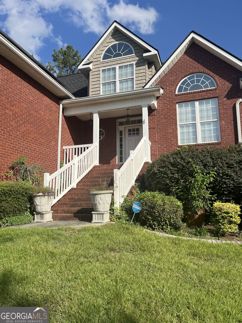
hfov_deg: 53.1
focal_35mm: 26
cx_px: 121
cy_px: 162
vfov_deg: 67.3
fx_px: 242
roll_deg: +2.3
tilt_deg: +8.3
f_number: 1.6
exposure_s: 1/3413
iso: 50
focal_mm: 5.1
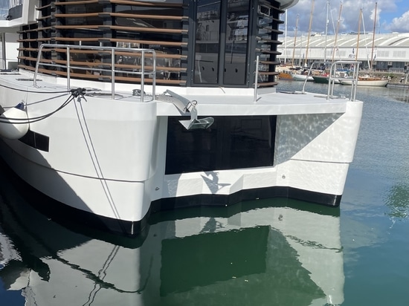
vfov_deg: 53.0
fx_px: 307
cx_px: 204
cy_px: 153
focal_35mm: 26
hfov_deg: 67.3
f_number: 1.6
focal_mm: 4.2
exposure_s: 1/6494
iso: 32
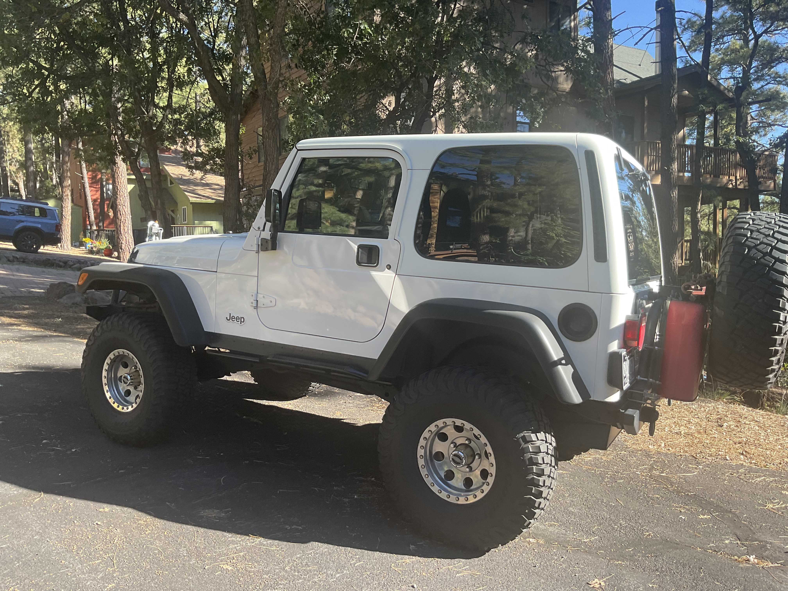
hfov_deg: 61.7
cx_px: 394
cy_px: 296
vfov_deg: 48.2
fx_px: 660
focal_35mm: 29
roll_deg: +1.4
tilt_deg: -2.1
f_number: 1.8
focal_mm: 3
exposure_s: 1/206
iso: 16
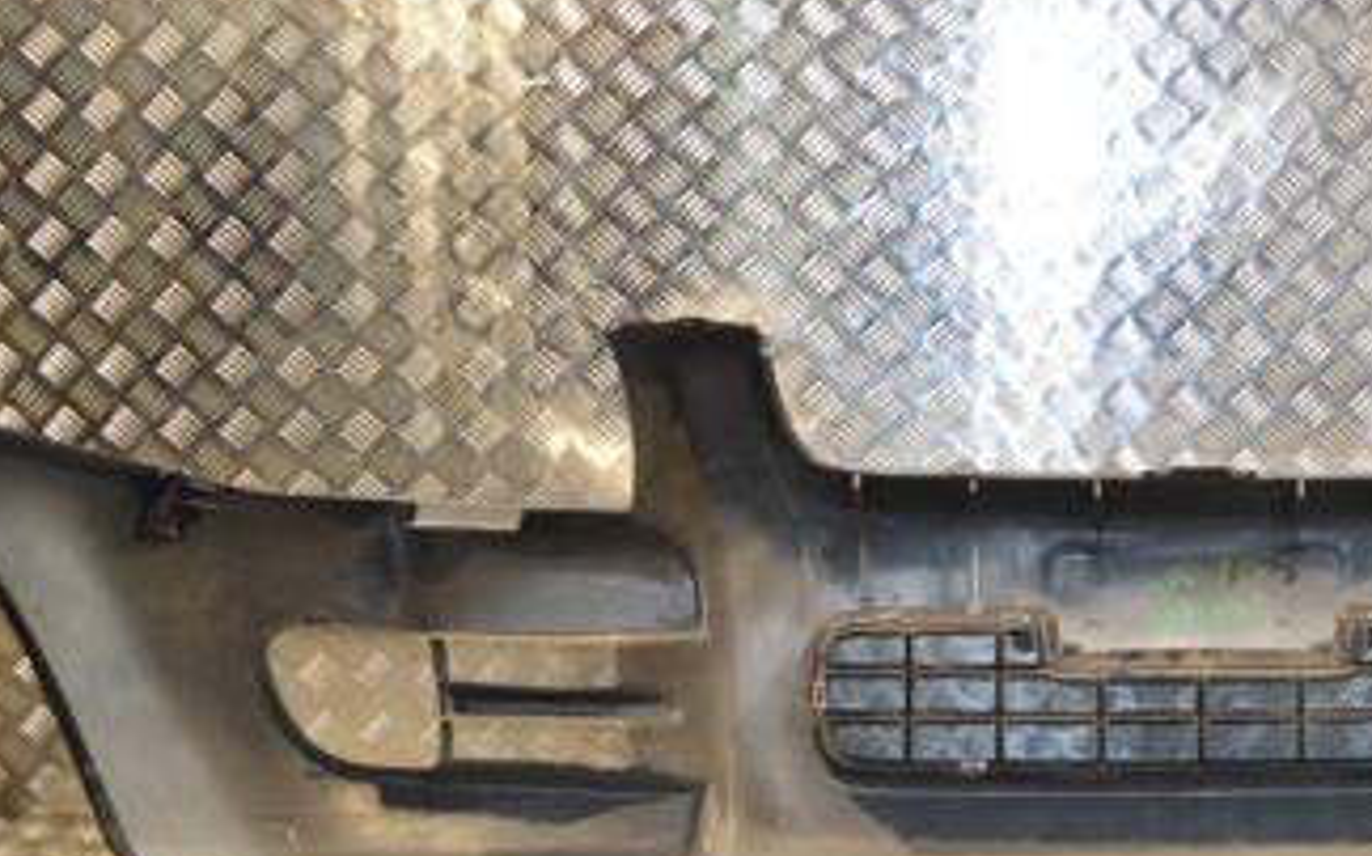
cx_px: 1181
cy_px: 411
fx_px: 1906
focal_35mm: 51
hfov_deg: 37.5
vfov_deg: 25.3
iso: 400
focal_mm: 18
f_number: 4
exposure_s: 1/125
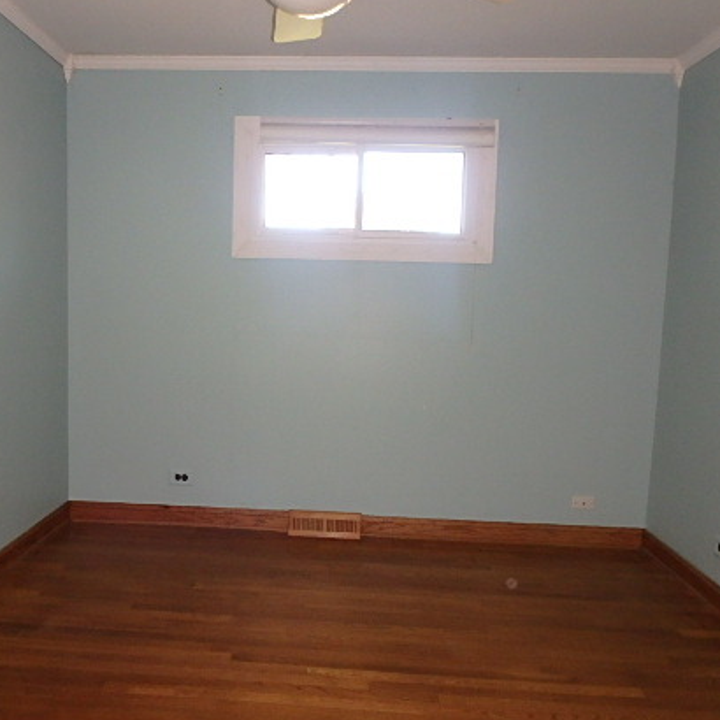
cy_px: 386
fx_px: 682
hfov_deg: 55.3
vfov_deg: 55.6
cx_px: 297
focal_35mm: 29
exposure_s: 1/30
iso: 400
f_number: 3.5
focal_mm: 3.7
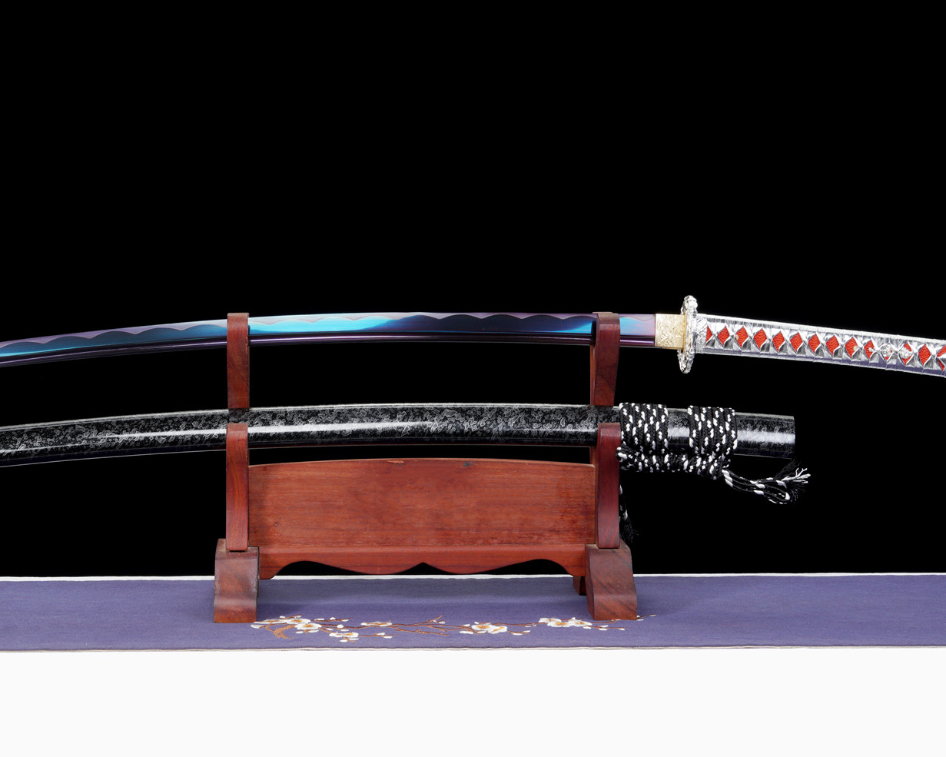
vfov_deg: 21.0
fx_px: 2040
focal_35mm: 73
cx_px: 431
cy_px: 378
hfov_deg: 26.1
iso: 100
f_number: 10
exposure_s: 1/160
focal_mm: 42.5
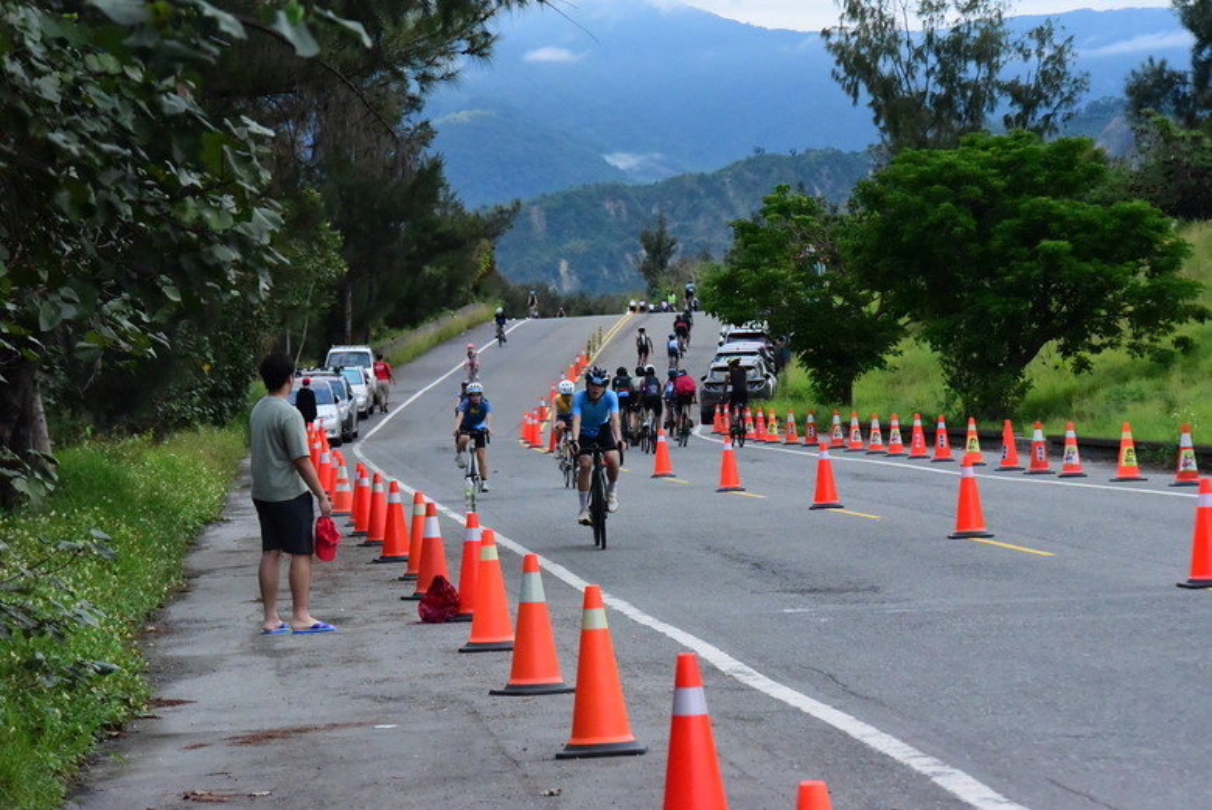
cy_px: 405
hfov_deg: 14.1
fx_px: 4884
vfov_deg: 9.5
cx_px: 606
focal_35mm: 145
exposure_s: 1/4000
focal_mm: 145
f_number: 10
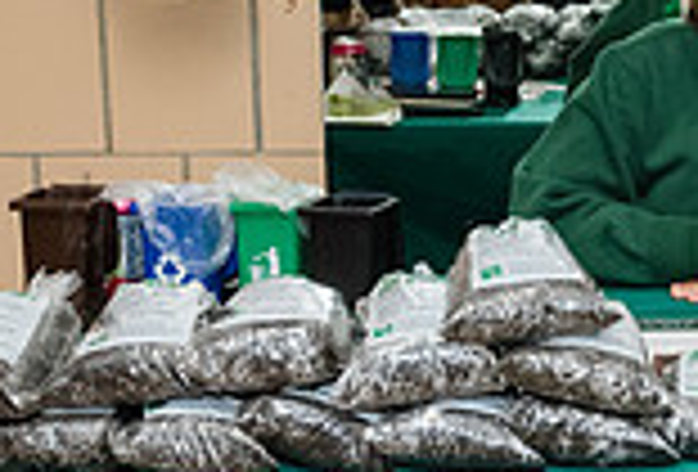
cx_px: 804
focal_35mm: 102
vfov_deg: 13.6
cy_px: 172
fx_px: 1987
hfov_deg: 19.0
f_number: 4.5
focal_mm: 24
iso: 4000
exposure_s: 1/250
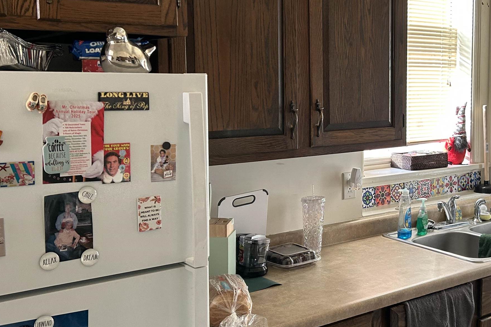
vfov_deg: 28.6
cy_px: 136
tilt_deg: -6.0
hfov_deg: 41.3
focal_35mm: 47
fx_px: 641
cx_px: 334
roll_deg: +0.2
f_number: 1.5
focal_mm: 5.7
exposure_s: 1/121
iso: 125
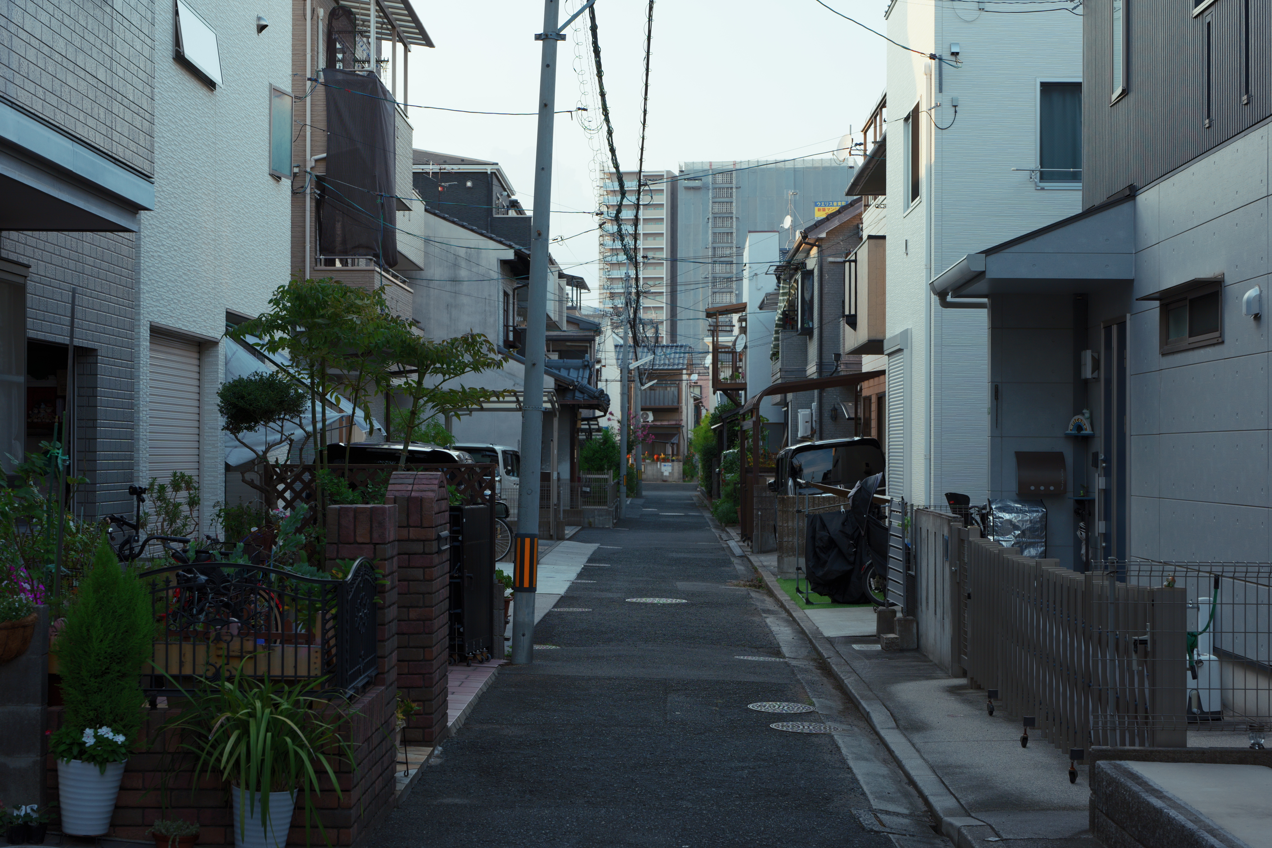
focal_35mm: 60
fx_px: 2120
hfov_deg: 33.4
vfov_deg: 22.6
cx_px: 636
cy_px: 424
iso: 640
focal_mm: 60
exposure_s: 1/125
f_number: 8
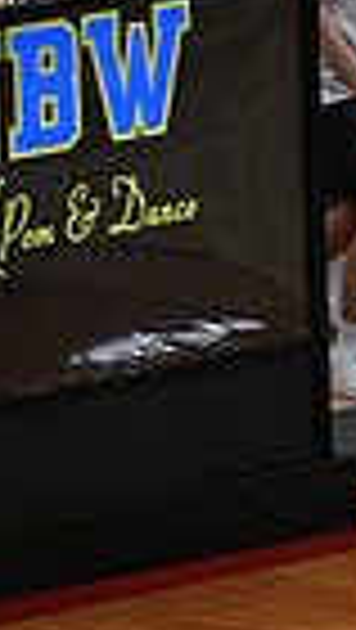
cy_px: 52
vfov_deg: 3.3
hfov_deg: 1.9
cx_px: 1293
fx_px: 10882
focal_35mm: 650
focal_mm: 150
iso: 4000
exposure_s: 1/400
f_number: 4
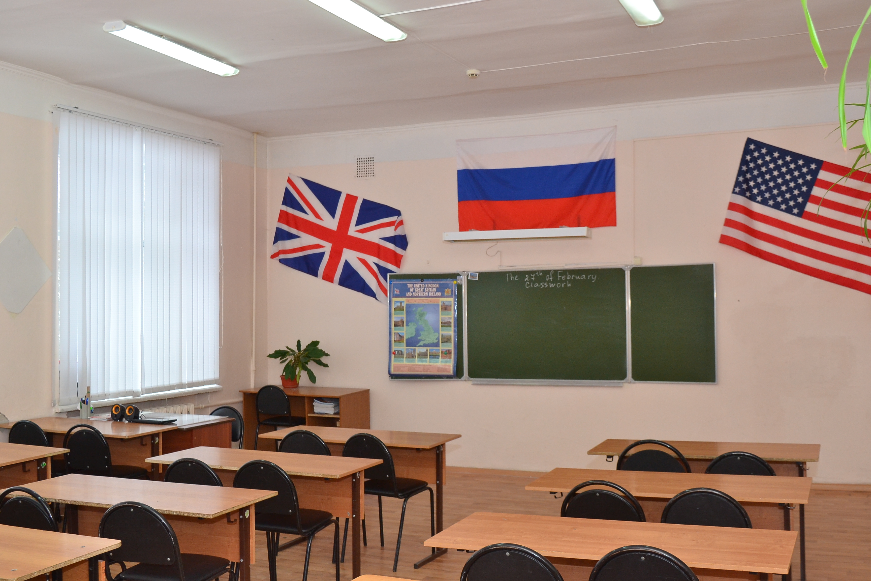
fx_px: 944
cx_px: 436
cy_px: 290
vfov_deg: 34.2
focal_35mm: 39
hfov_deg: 49.6
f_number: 7.1
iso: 800
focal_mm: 26
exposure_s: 1/125
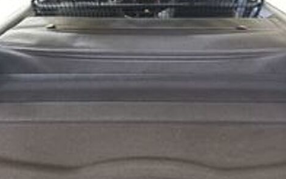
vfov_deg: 45.9
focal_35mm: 27
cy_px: 99
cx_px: 142
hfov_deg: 68.4
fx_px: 210
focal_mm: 4.6
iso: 500
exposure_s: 1/24
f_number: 2
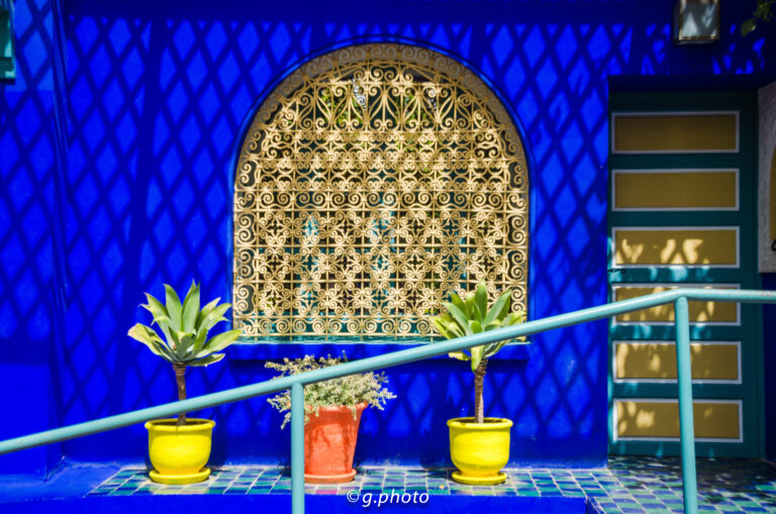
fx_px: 1097
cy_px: 257
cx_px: 388
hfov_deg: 38.9
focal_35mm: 51
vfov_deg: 26.4
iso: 200
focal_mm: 34
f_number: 7.1
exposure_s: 1/640
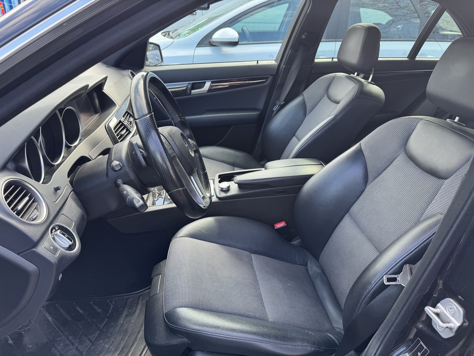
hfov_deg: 71.6
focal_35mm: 24
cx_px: 237
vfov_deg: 56.8
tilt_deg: -26.5
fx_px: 329
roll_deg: -4.5
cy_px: 178
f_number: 1.78
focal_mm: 6.76
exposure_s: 1/165
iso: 80
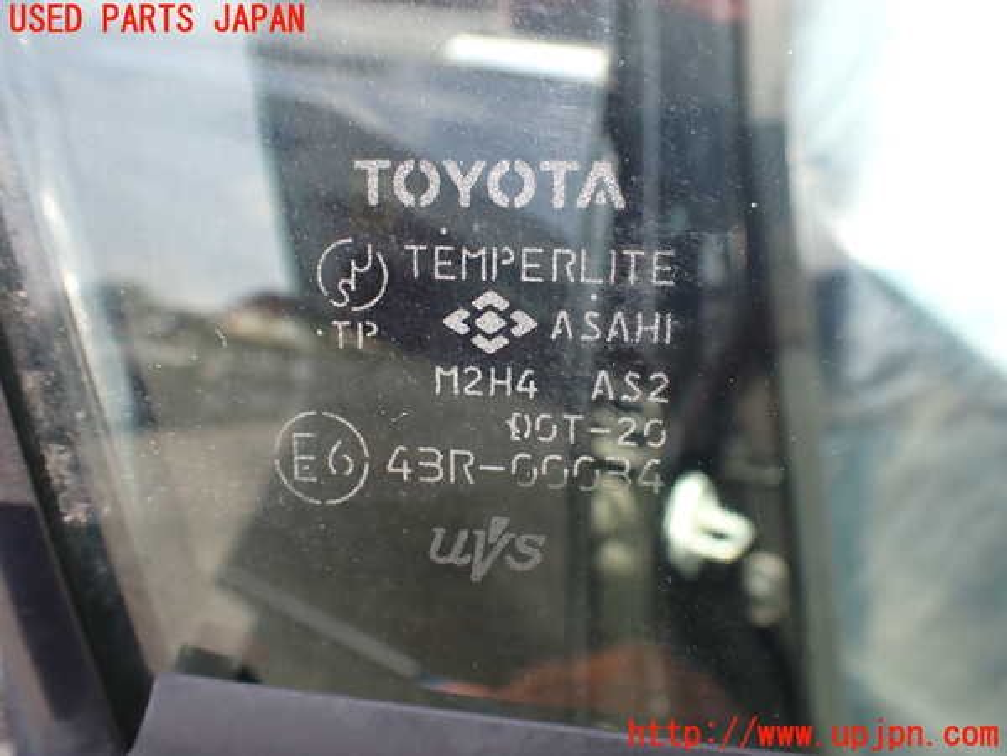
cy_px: 378
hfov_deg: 60.0
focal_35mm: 30
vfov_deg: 46.8
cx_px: 504
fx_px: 873
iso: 100
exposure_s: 1/160
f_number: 3.2
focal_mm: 5.4
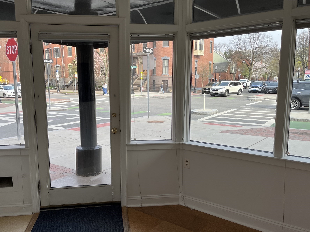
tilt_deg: -7.8
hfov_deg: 59.9
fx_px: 269
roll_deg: -0.5
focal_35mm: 30
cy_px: 117
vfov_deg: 46.8
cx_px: 142
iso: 50
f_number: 1.6
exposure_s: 1/537
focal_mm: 5.1
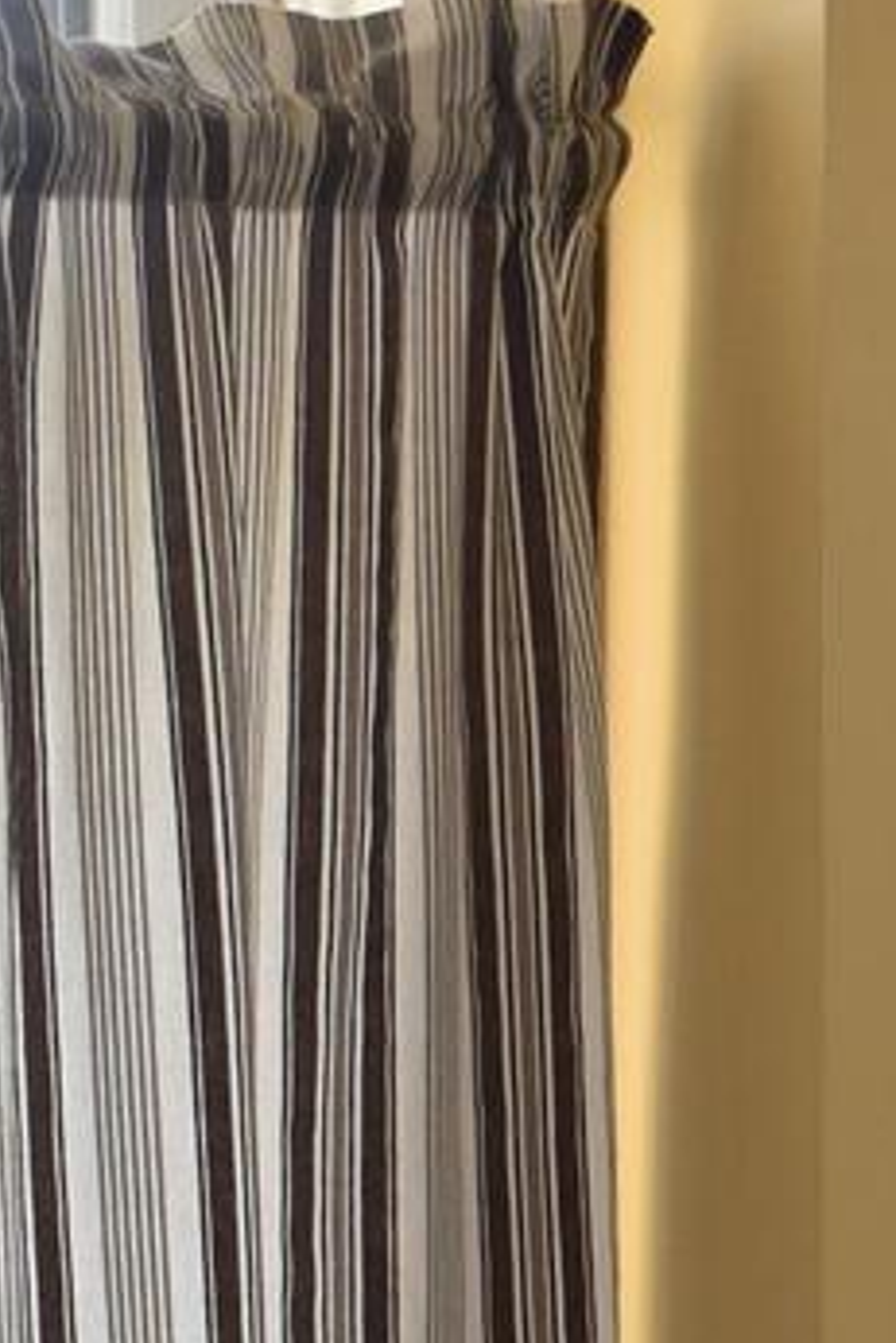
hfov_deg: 10.2
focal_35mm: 133
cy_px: 1665
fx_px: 4960
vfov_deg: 14.8
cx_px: 970
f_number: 5
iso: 360
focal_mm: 20
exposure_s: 1/200
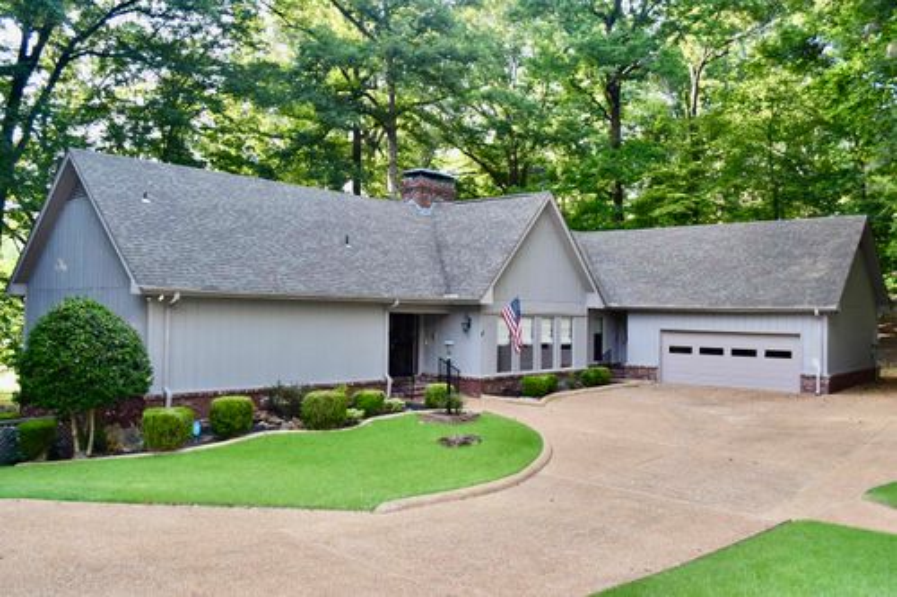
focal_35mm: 27
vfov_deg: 47.9
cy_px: 298
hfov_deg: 67.4
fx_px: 672
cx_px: 448
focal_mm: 18
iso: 800
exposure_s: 1/100
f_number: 5
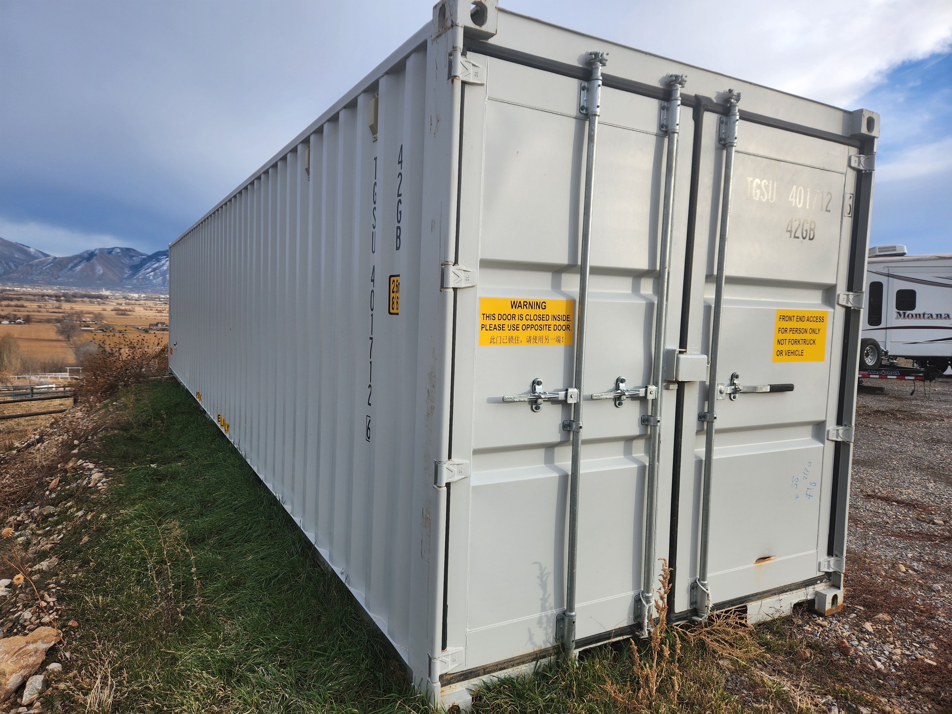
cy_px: 357
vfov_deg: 58.9
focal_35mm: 23
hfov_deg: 73.9
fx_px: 633
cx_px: 476
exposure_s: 1/624
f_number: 1.8
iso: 20
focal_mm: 5.4
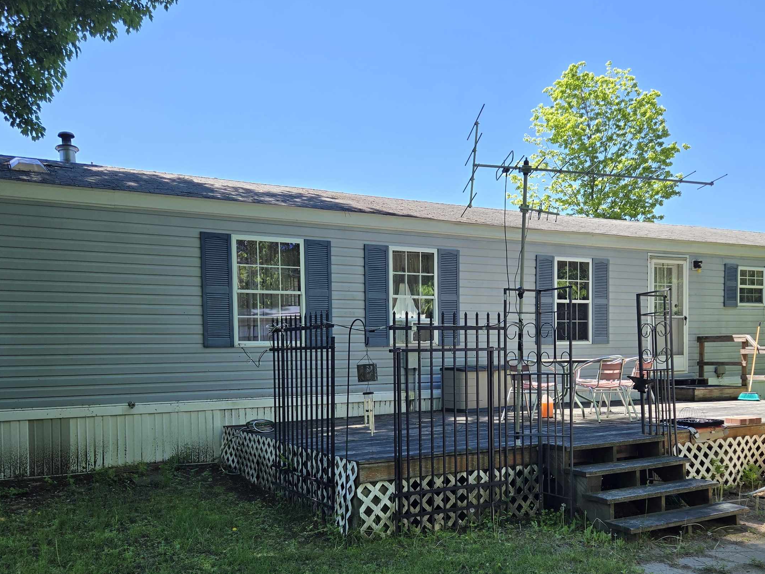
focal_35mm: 33
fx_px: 729
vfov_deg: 42.5
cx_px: 416
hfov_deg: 55.3
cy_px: 372
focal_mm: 5.4
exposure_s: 1/820
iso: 25
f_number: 1.8
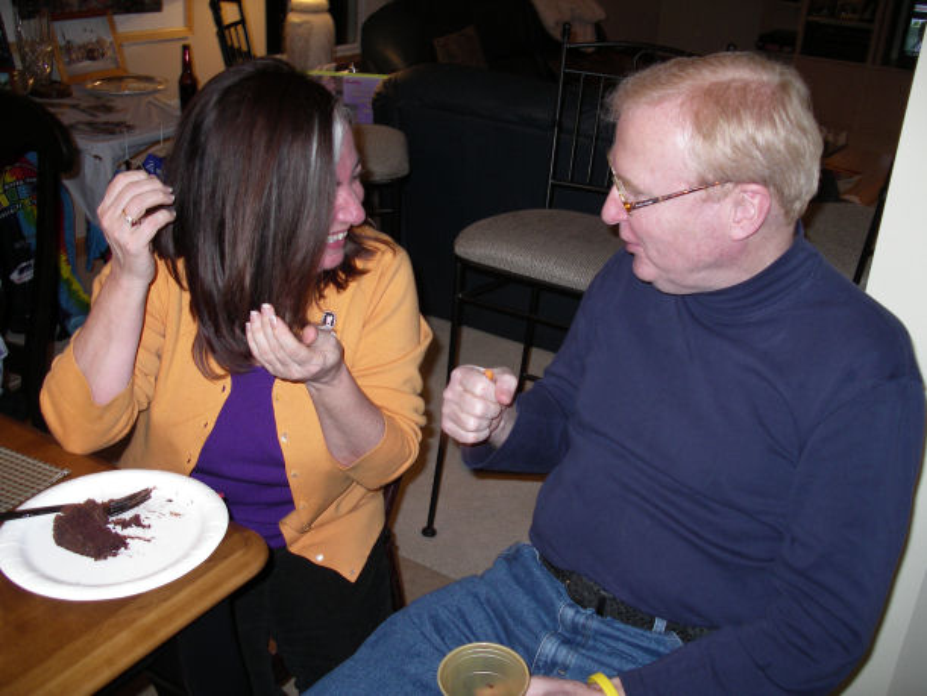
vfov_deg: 38.7
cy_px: 348
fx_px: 991
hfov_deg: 50.1
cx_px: 464
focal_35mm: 37
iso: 200
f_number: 2.8
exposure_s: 1/40
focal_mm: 7.8
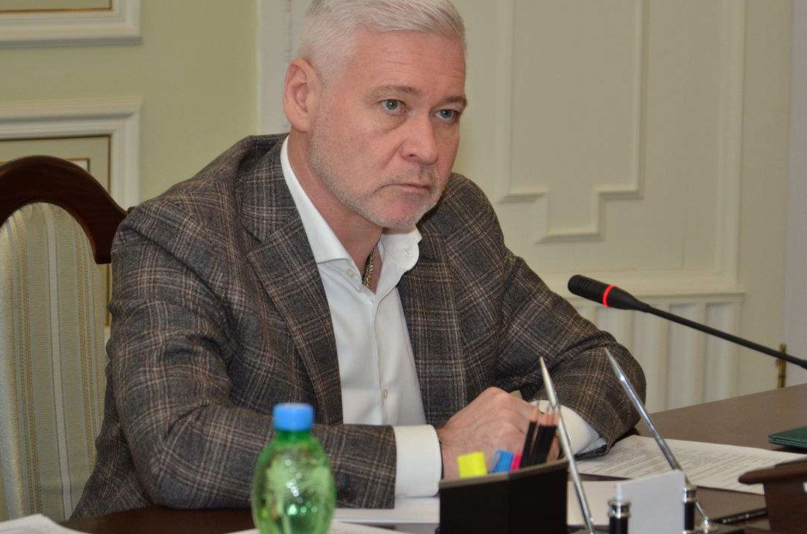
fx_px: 3489
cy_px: 203
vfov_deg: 8.8
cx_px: 361
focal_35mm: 156
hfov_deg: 13.2
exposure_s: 1/250
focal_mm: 80
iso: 800
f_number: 5.3
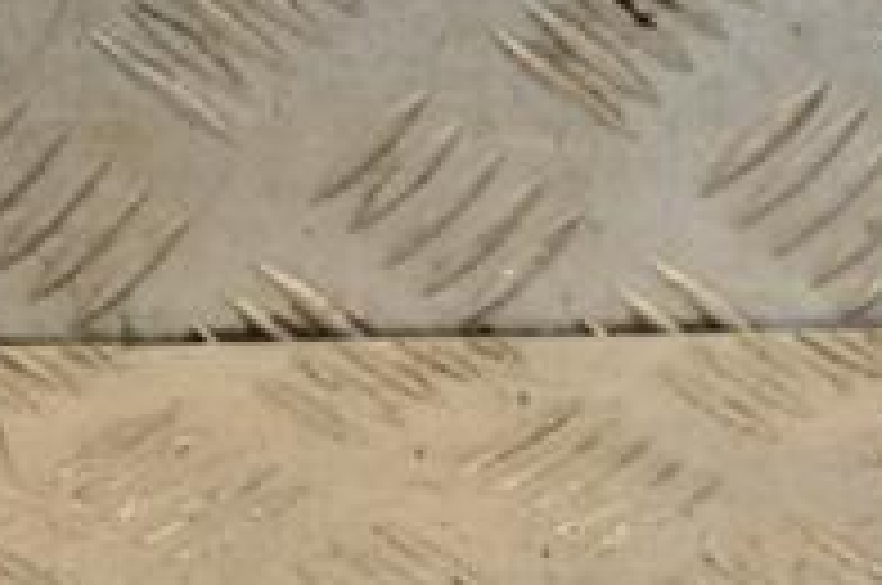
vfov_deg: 4.3
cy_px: 450
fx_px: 7876
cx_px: 1071
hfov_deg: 6.4
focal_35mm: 322
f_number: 5.3
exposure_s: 1/200
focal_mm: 70
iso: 800
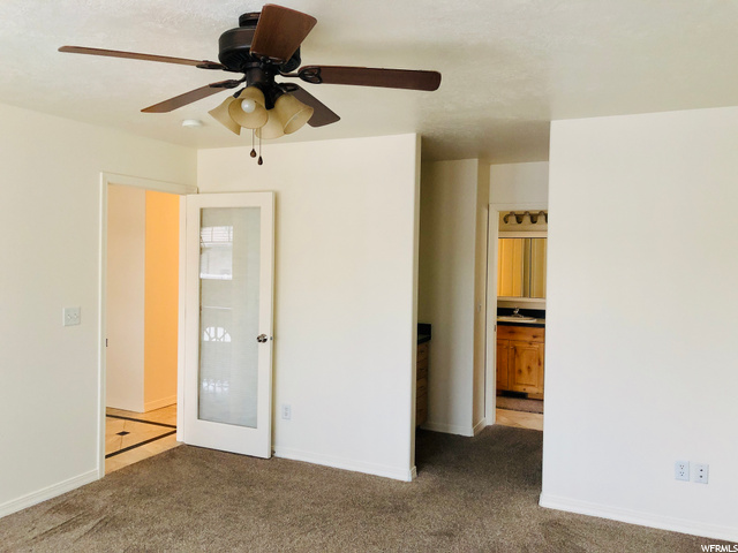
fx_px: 597
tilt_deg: -1.3
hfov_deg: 63.4
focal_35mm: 28
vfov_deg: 49.7
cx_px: 369
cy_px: 276
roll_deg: -0.7
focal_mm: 4
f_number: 1.8
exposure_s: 1/11
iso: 100
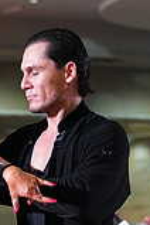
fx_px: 2187
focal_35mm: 350
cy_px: 330
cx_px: 13
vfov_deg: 5.8
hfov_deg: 3.9
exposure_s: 1/400
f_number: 5
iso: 8000
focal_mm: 96
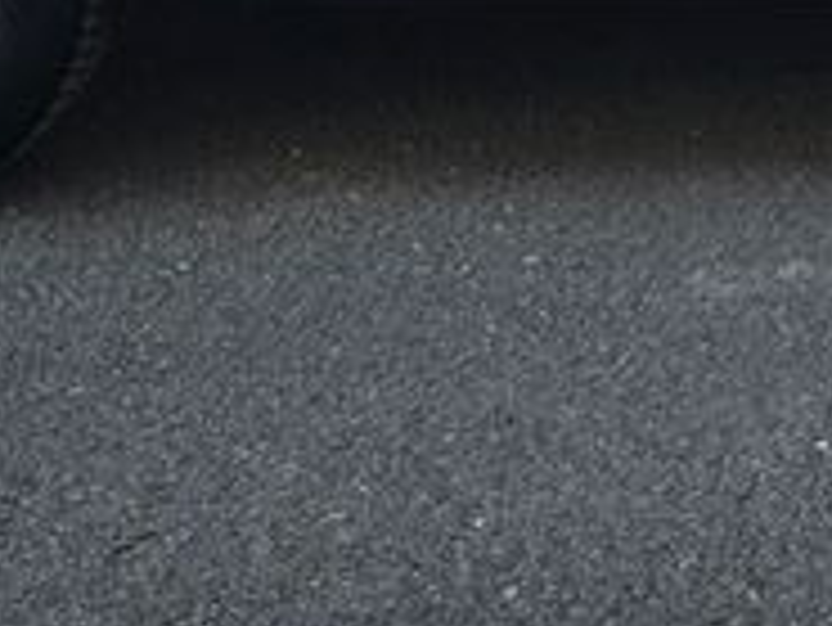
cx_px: 1133
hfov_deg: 14.7
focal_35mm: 127
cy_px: -446
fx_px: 3054
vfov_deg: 11.0
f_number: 1.7
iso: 12
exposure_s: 1/409
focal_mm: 6.3
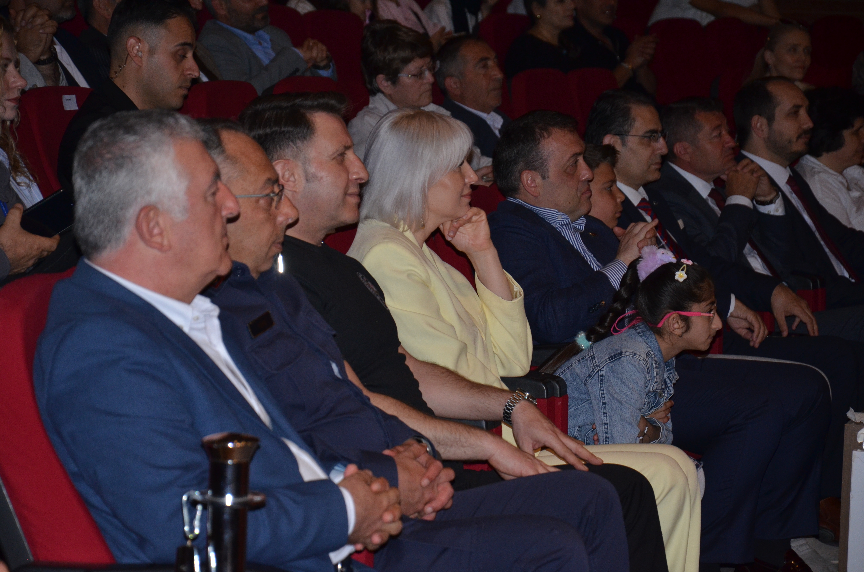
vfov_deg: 9.3
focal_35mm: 147
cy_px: 286
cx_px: 432
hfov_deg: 14.0
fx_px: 3521
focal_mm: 98
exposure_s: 1/60
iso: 800
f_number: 5.6
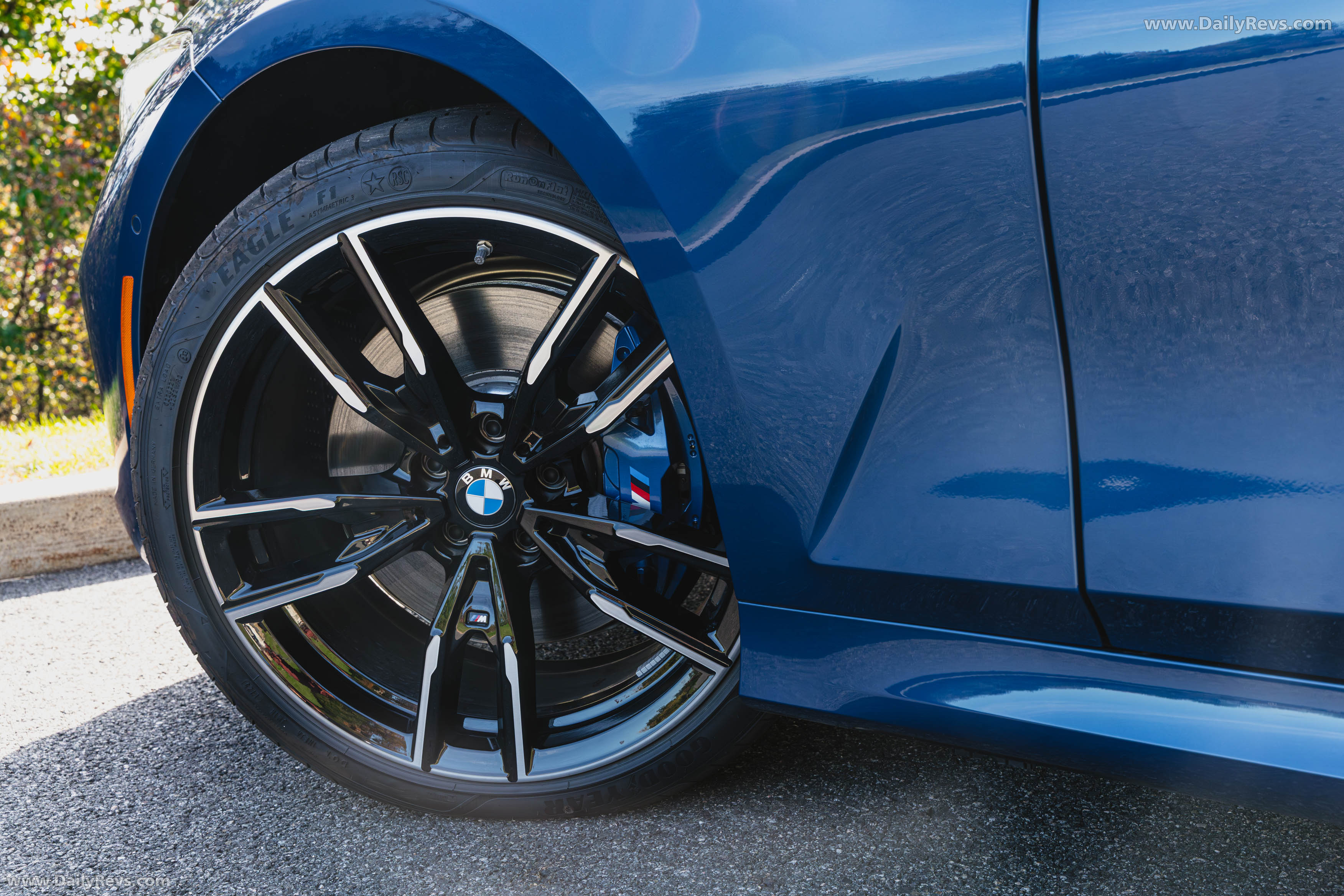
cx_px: 672
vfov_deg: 30.8
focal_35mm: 44
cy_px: 448
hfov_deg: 44.9
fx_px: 1628
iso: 800
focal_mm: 43.6
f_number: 9
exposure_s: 1/80
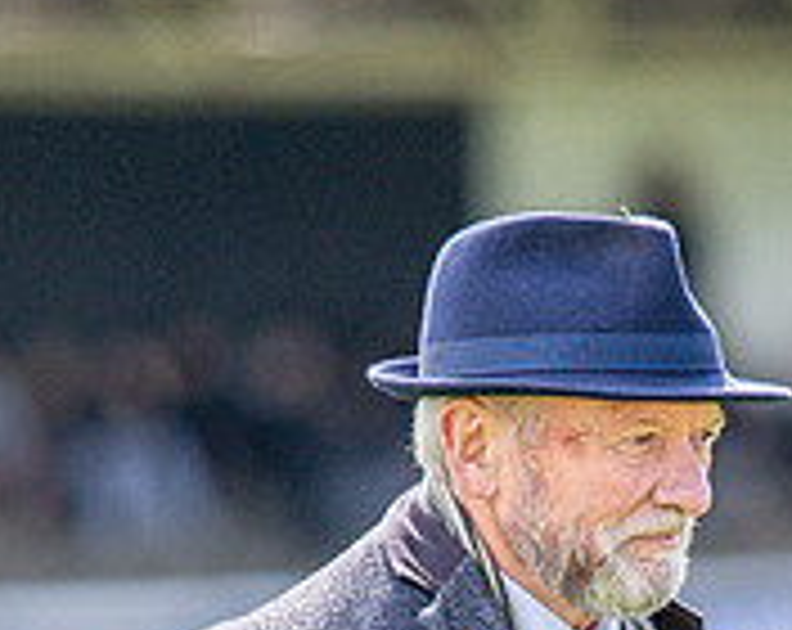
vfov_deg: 1.8
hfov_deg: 2.3
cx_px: 506
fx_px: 19693
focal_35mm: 842
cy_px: 799
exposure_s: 1/3200
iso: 200
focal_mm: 135
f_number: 2
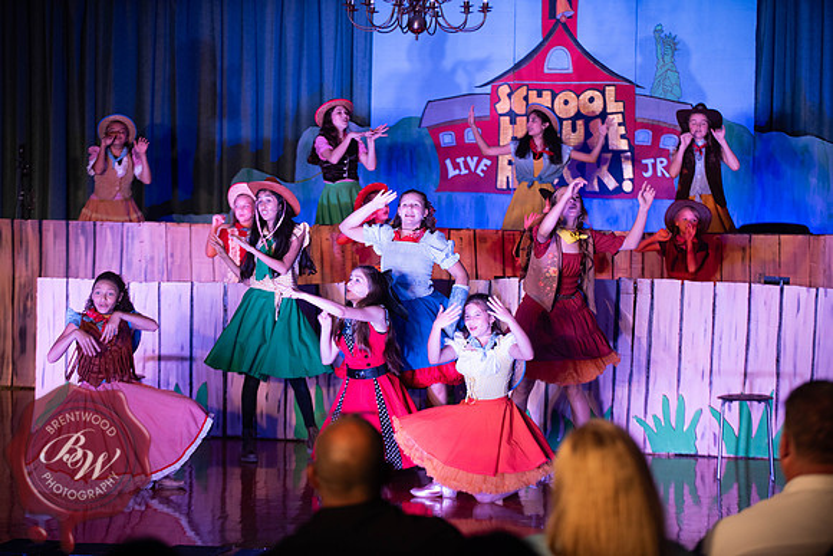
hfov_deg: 19.5
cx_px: 416
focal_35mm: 105
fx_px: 2430
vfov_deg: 13.0
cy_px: 278
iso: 720
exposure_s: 1/125
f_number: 2.8
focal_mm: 105
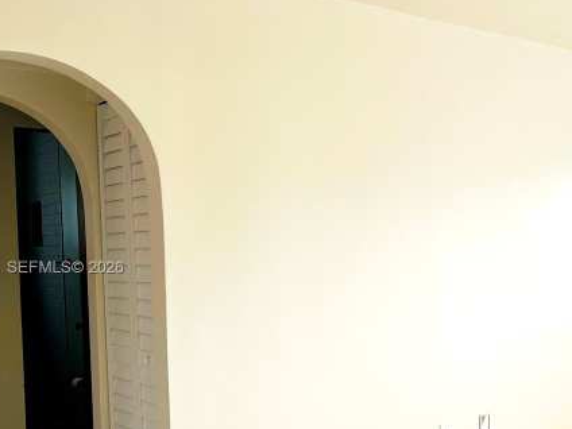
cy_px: 268
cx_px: 453
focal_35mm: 49
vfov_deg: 29.6
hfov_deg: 37.6
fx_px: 810
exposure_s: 1/549
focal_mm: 5.7
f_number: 1.5
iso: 50
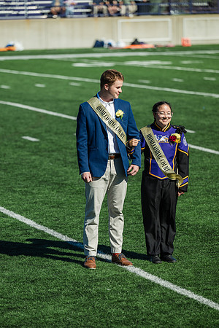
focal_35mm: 170
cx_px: 110
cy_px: 164
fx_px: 1551
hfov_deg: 8.1
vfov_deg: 12.1
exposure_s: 1/1250
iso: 100
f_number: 3.5
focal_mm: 170
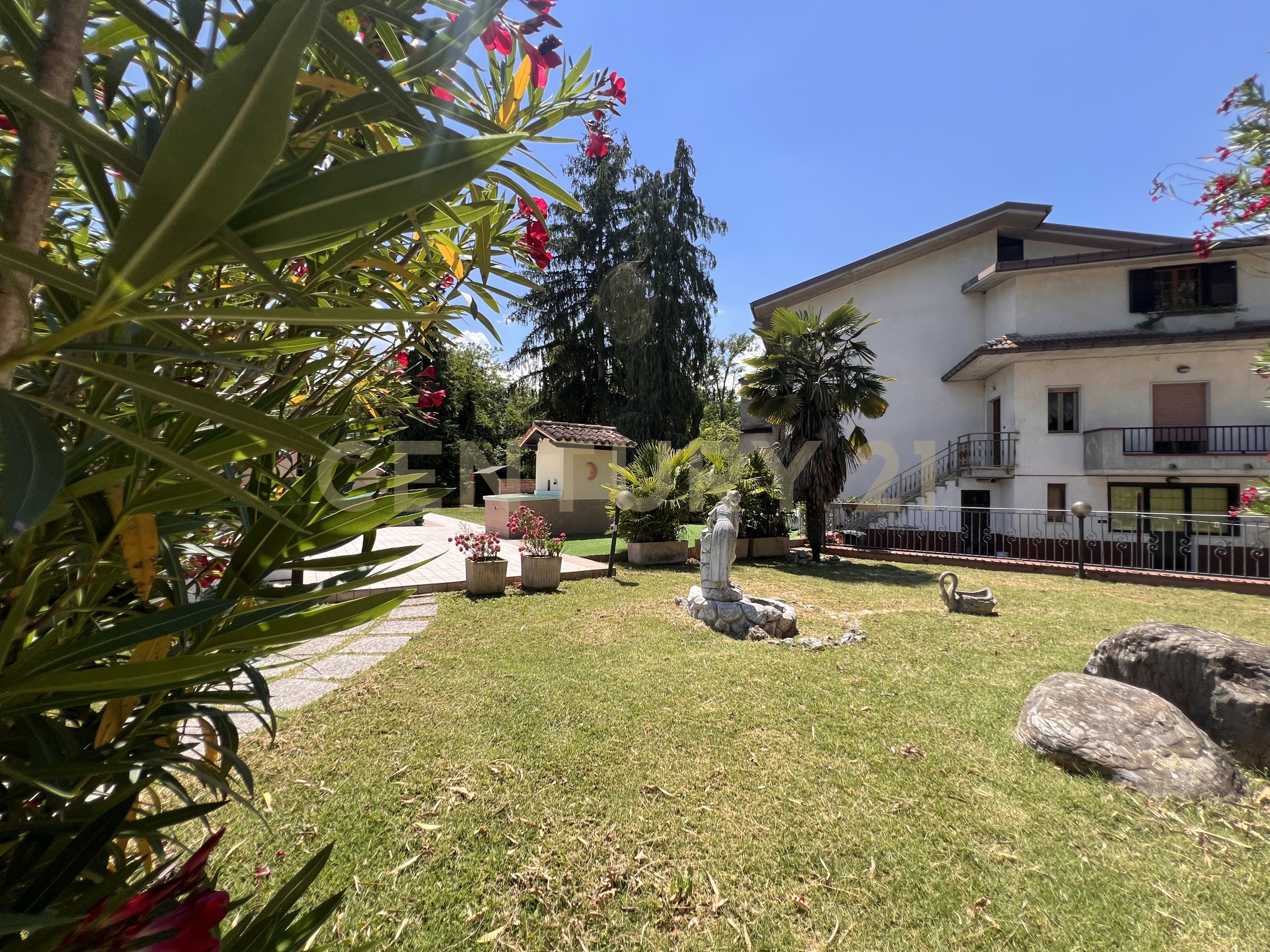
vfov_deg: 89.9
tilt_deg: +2.6
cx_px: 635
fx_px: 477
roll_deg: -0.2
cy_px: 476
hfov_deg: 106.2
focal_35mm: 13
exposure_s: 1/1014
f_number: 1.8
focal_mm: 1.57
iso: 32
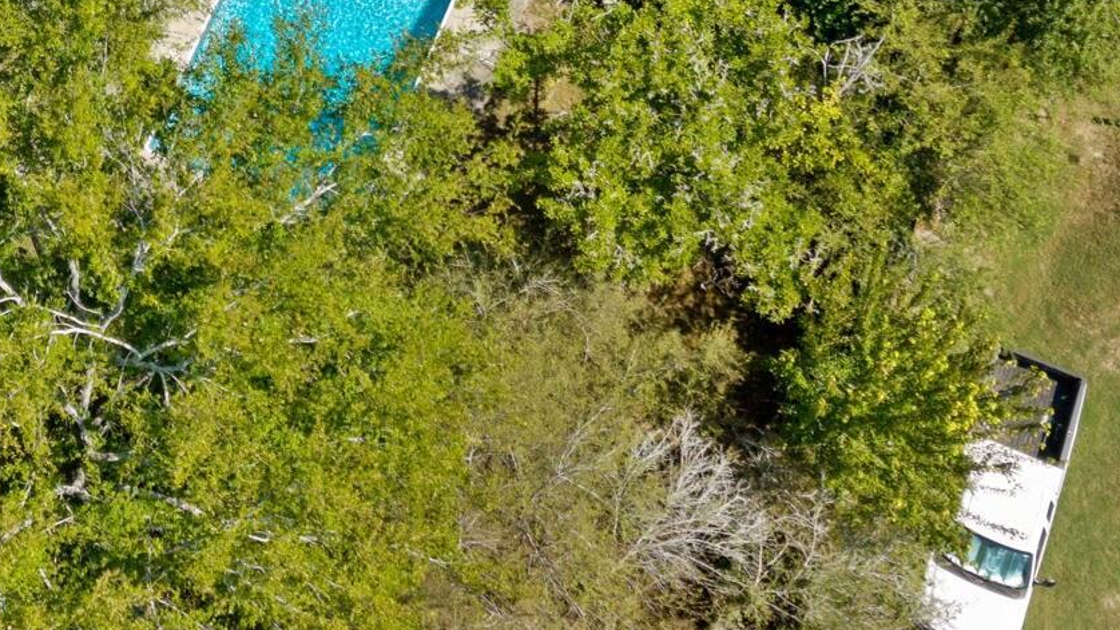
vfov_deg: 14.8
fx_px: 2316
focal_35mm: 78
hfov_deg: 26.2
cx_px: 90
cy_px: -205
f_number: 1.8
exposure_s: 1/1250
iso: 100
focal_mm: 8.67
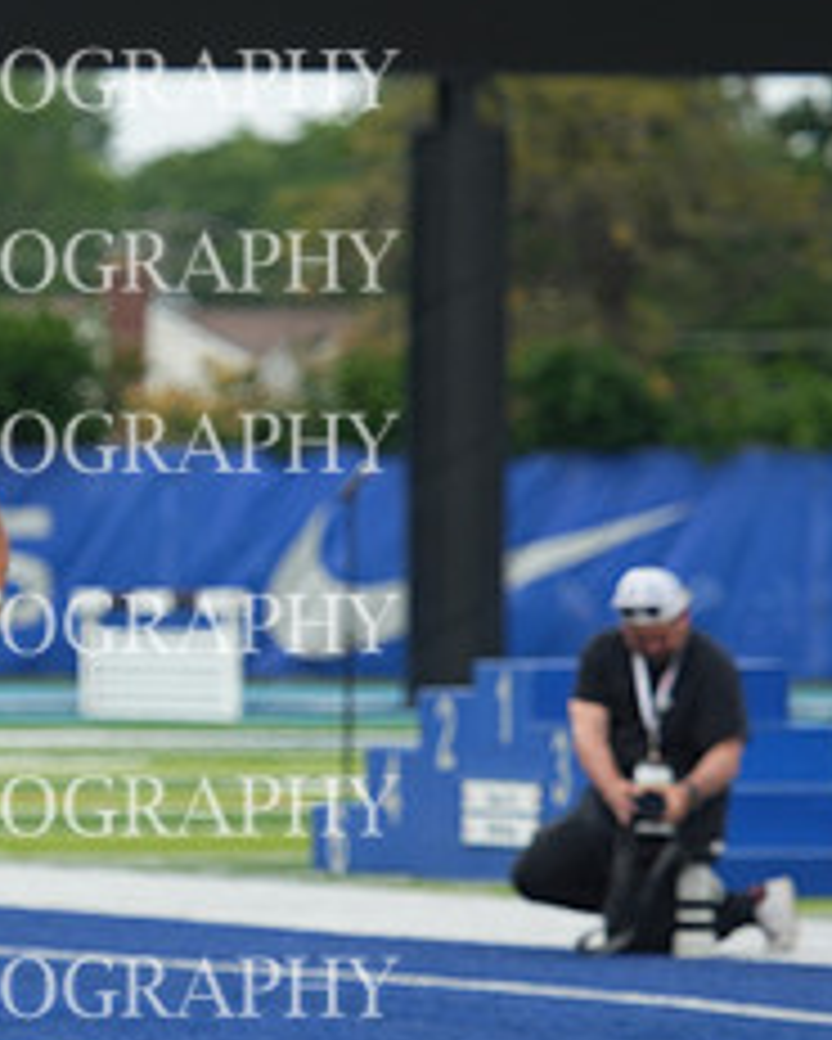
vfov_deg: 3.5
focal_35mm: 554
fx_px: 17041
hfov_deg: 2.8
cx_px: -252
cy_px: 534
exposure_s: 1/1250
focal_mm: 235
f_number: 5.6
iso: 400
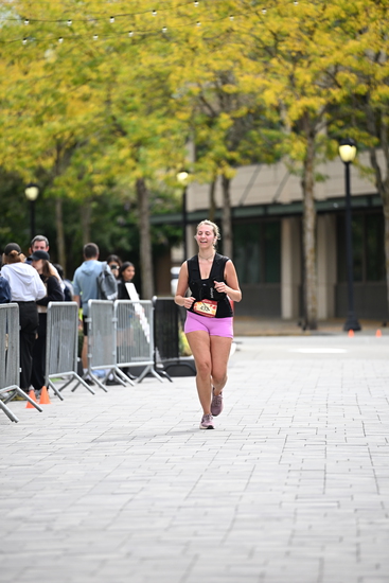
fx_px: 3239
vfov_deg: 10.3
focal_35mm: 200
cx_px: 194
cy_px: 292
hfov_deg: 6.9
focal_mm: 200
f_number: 2.8
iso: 640
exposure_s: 1/2500
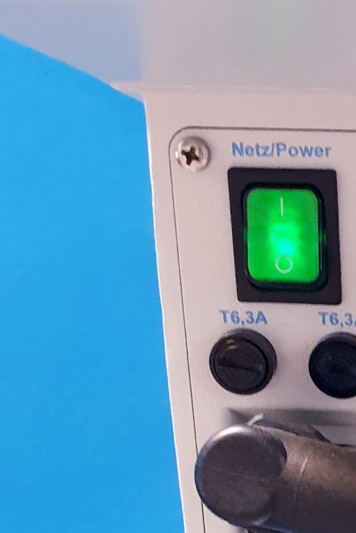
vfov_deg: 22.7
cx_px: 503
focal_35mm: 86
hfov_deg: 15.0
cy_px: 542
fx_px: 1275
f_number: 2.4
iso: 320
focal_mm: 4.3
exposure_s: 1/25
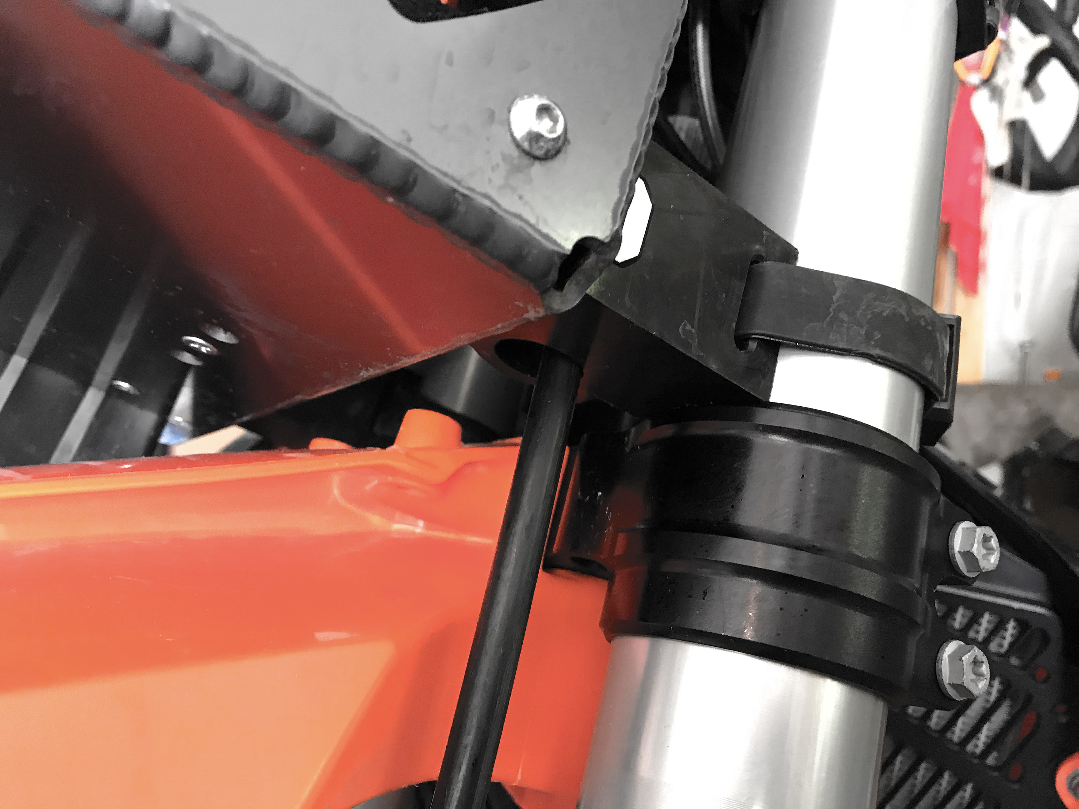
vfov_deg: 49.7
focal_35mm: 28
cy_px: 404
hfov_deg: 63.4
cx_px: 540
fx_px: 873
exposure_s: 1/15
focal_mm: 3.99
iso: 80
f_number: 1.8
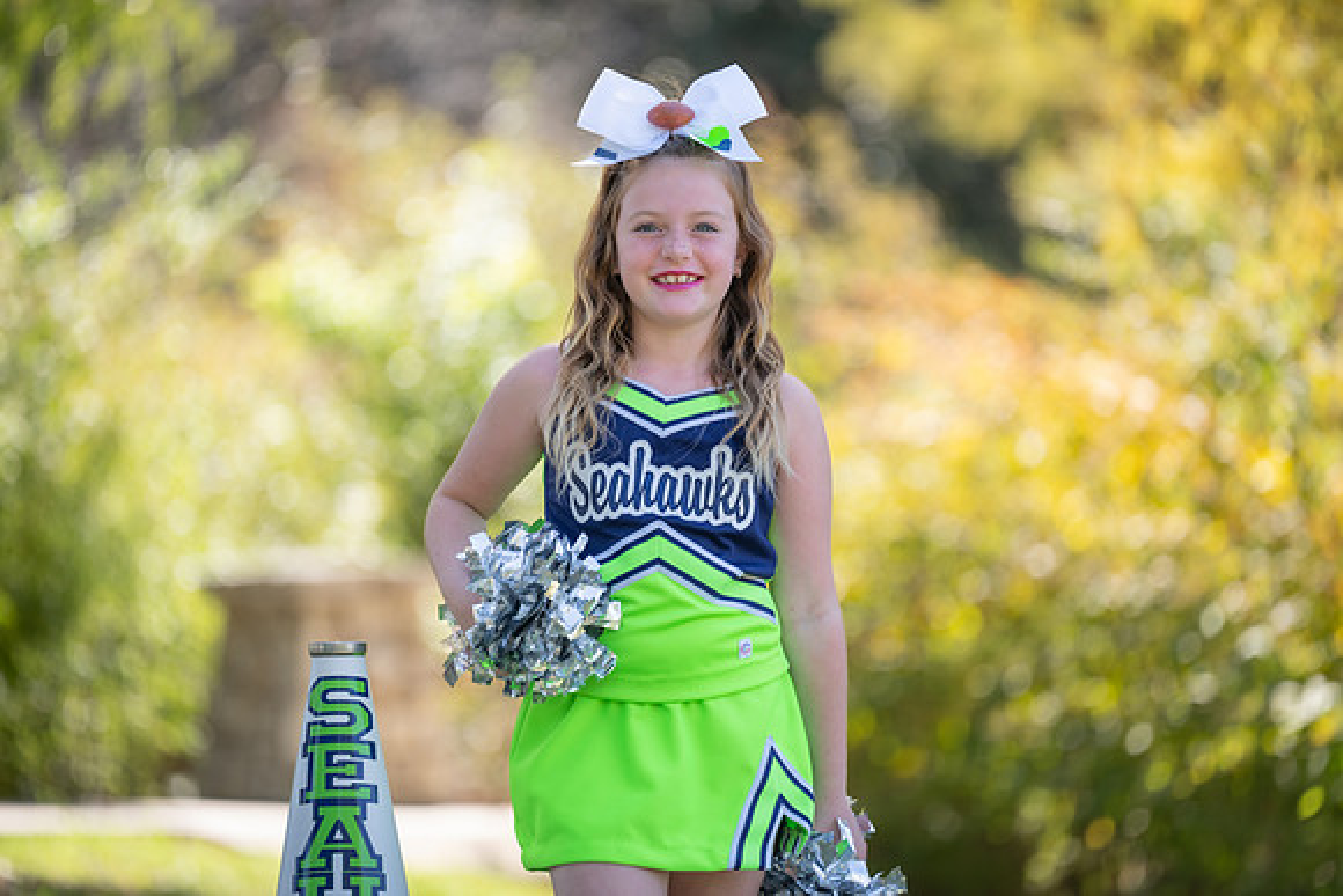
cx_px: 672
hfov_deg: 11.5
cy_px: 448
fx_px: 6642
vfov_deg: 7.7
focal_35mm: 178
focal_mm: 178
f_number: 2.8
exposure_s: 1/320
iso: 100
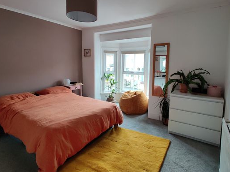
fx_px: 100
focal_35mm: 15
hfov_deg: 97.8
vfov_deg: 81.5
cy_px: 77
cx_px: 127
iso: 160
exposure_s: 1/50
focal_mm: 2.25
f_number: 2.2
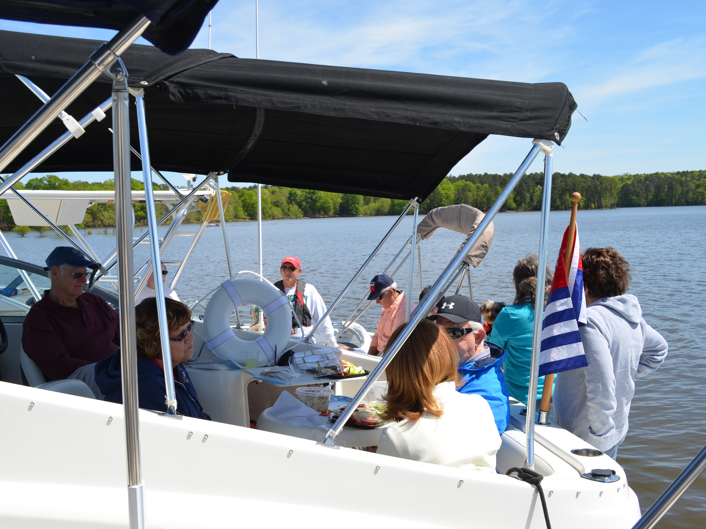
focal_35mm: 33
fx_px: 673
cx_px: 312
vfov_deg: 42.9
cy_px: 264
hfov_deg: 55.2
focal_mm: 20
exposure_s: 1/320
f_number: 9
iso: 100
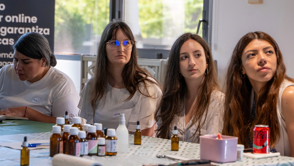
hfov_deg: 18.3
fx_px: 915
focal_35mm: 117
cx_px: 147
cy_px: 83
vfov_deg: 10.3
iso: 2000
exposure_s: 1/160
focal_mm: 75
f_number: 4
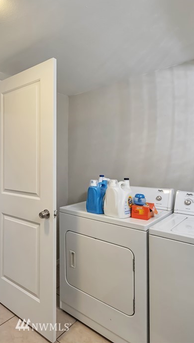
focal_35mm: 23
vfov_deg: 78.6
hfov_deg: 47.3
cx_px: 43
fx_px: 210
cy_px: 164
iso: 2000
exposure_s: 1/15
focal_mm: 9.2
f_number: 8
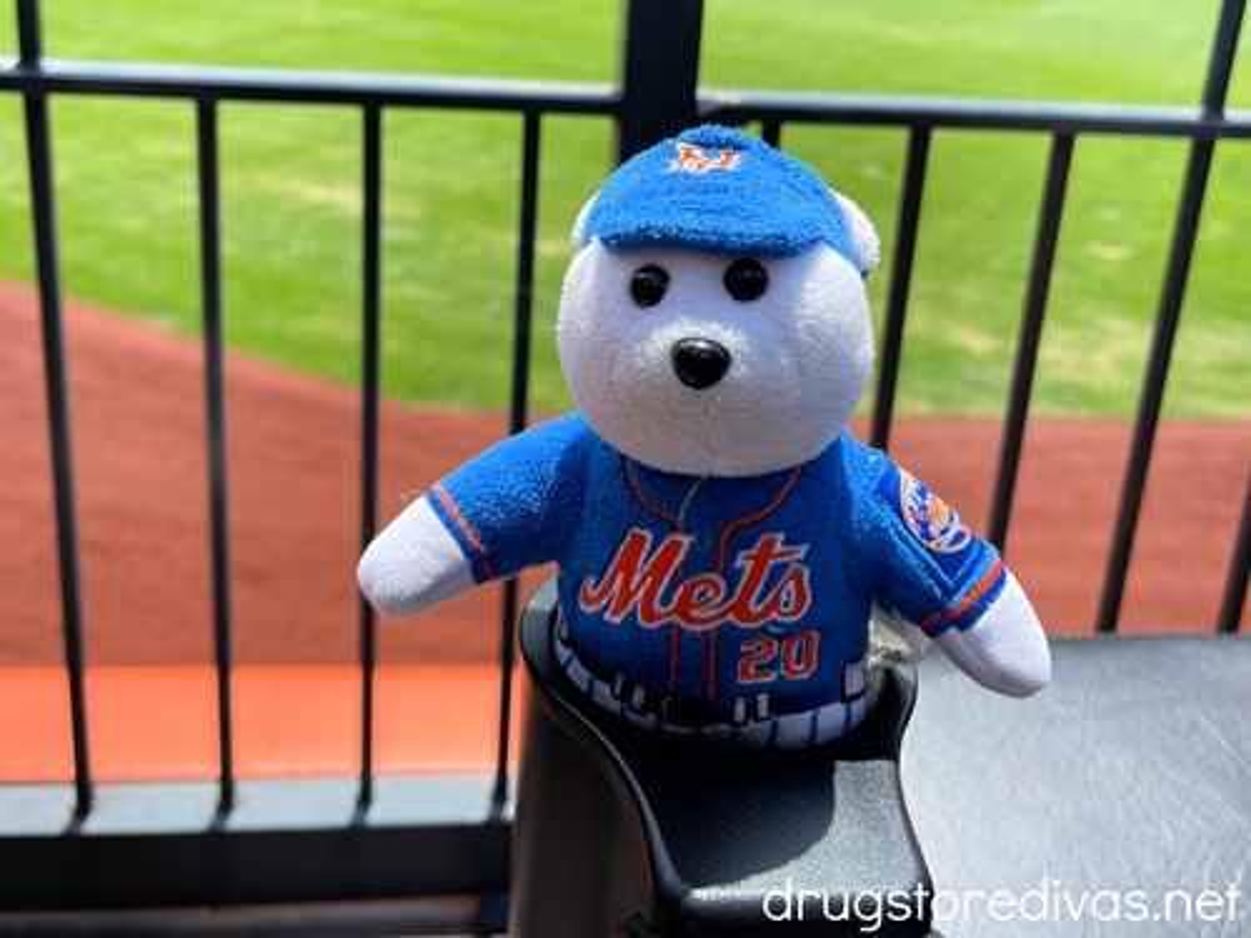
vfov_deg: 54.9
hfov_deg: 69.4
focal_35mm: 25
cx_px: 626
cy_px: 469
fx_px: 903
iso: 32
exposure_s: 1/1739
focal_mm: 5.1
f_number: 1.6
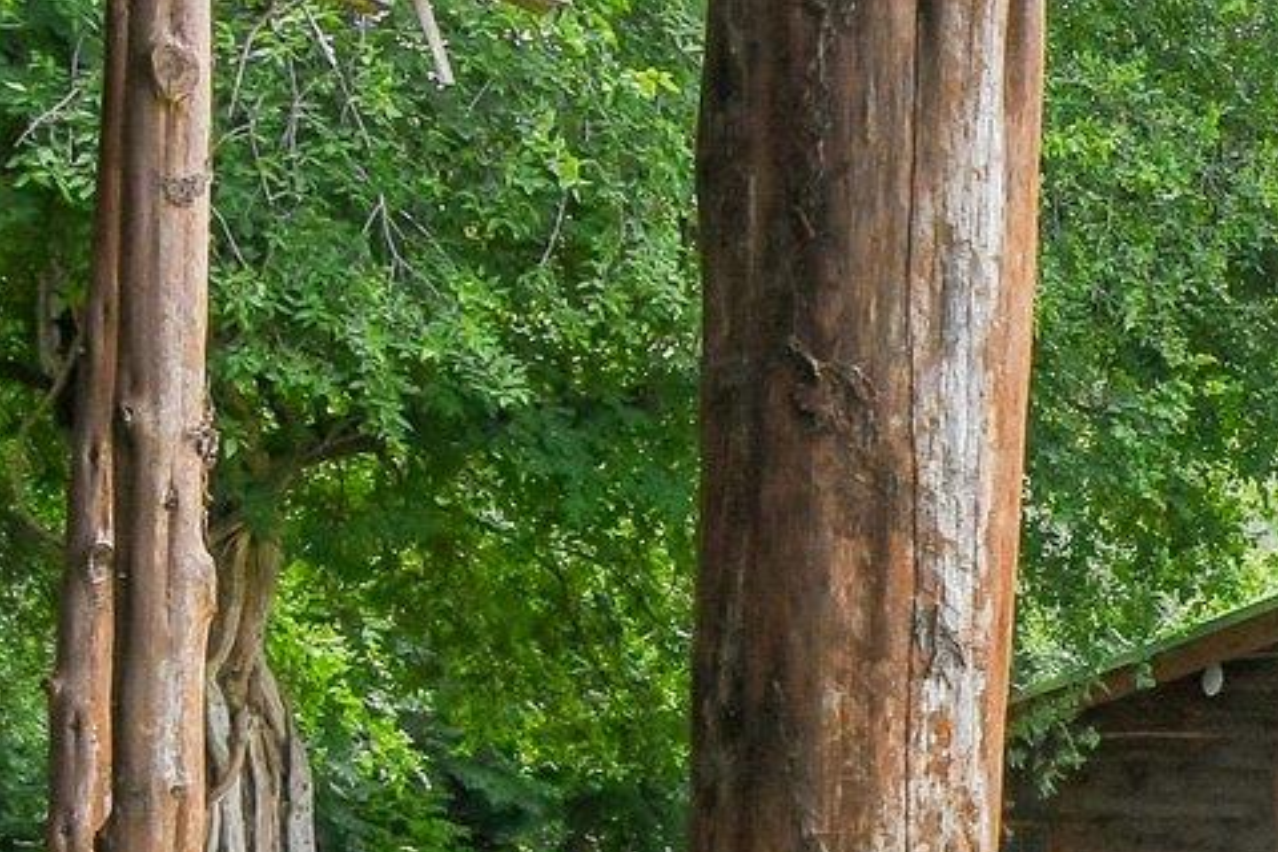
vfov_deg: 21.2
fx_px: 2272
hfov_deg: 26.3
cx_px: 1699
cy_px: 494
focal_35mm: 64
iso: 400
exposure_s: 1/250
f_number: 8
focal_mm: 10
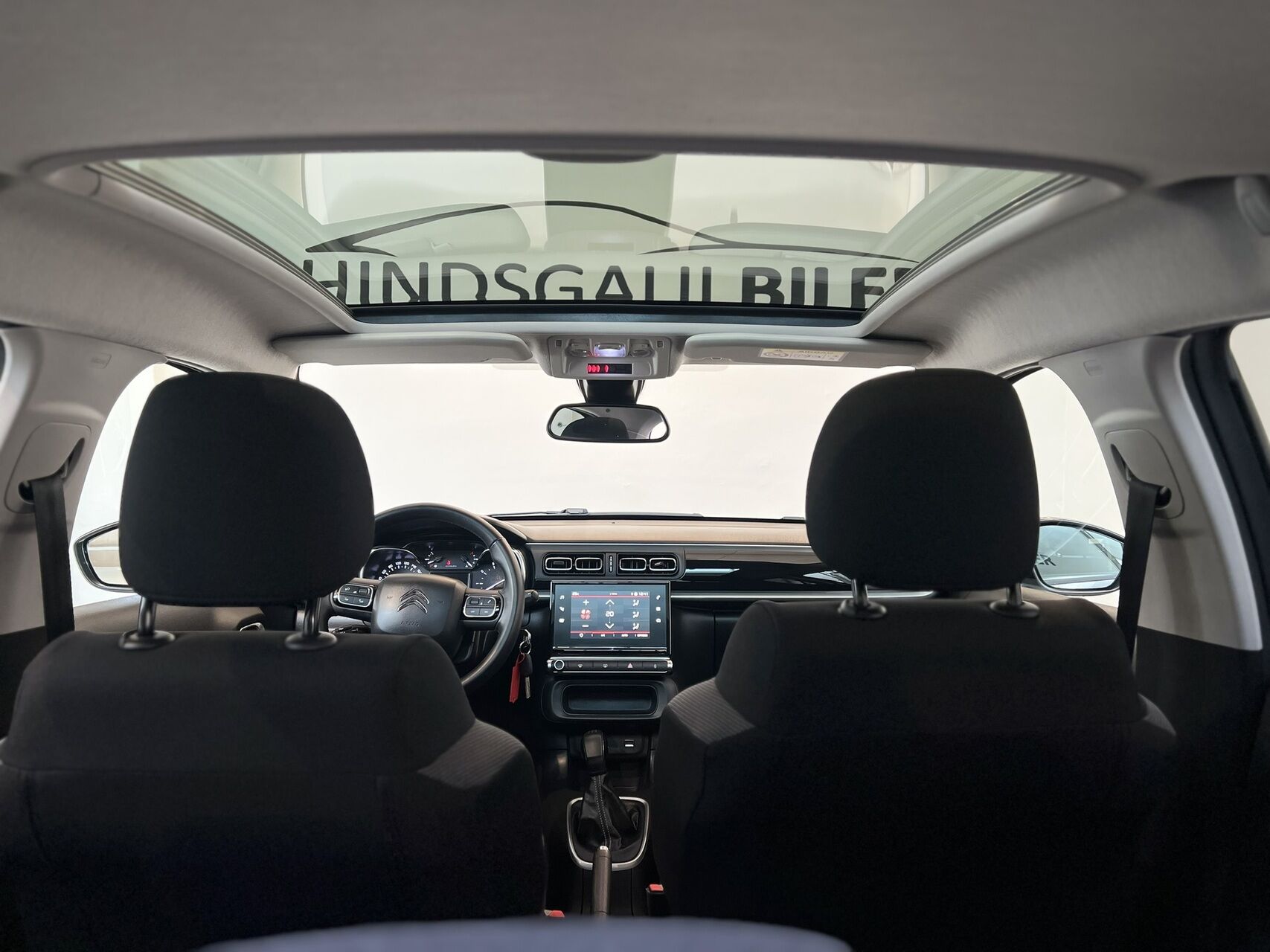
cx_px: 635
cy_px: 476
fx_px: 954
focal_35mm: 26
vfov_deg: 53.1
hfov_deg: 67.3
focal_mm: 5.7
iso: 50
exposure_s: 1/100
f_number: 1.5
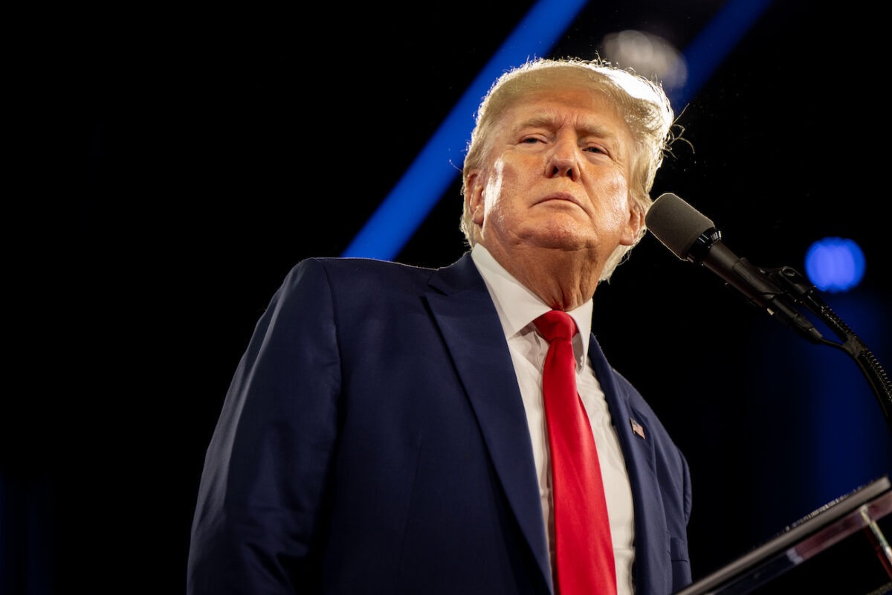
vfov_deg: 7.6
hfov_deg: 11.4
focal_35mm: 180
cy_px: 298
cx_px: 446
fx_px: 4460
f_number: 2.8
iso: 160
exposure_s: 1/160
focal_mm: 180
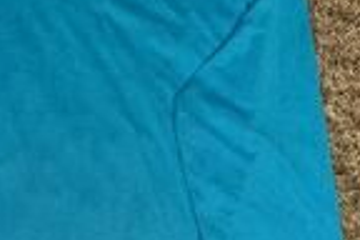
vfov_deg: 19.9
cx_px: 52
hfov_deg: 29.5
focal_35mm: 66
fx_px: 660
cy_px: 248
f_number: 1.78
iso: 80
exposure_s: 1/21
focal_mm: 6.86
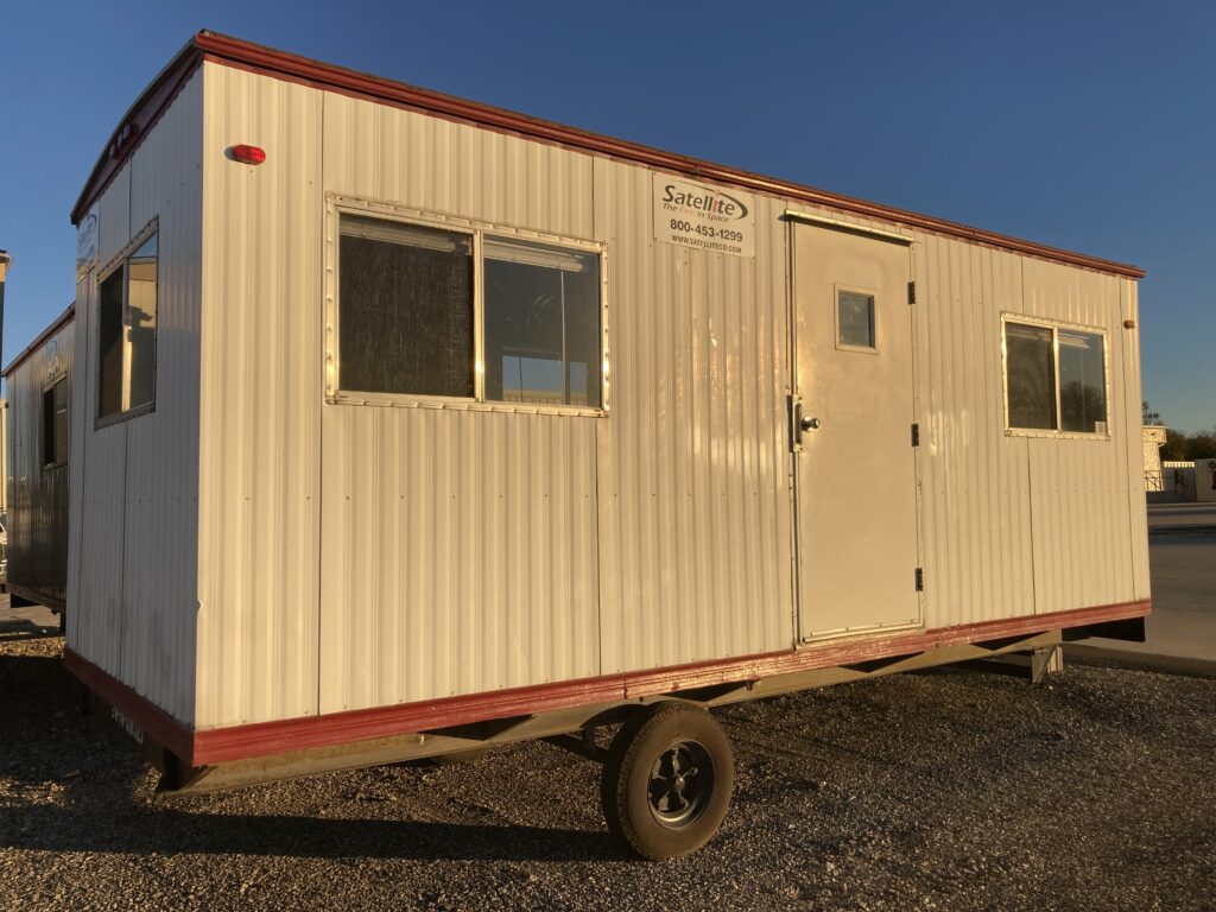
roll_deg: +3.1
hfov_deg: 63.4
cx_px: 608
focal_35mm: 28
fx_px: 984
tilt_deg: +2.5
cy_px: 456
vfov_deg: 49.7
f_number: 1.8
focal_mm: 3.99
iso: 20
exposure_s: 1/2114
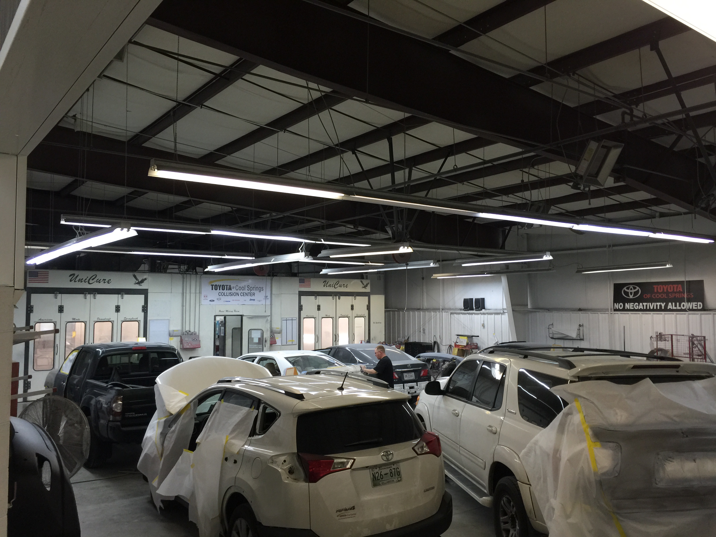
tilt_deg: +4.7
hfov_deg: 61.7
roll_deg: -0.2
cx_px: 358
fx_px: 600
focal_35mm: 29
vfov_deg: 48.2
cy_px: 268
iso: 50
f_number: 2.2
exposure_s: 1/30
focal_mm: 4.15
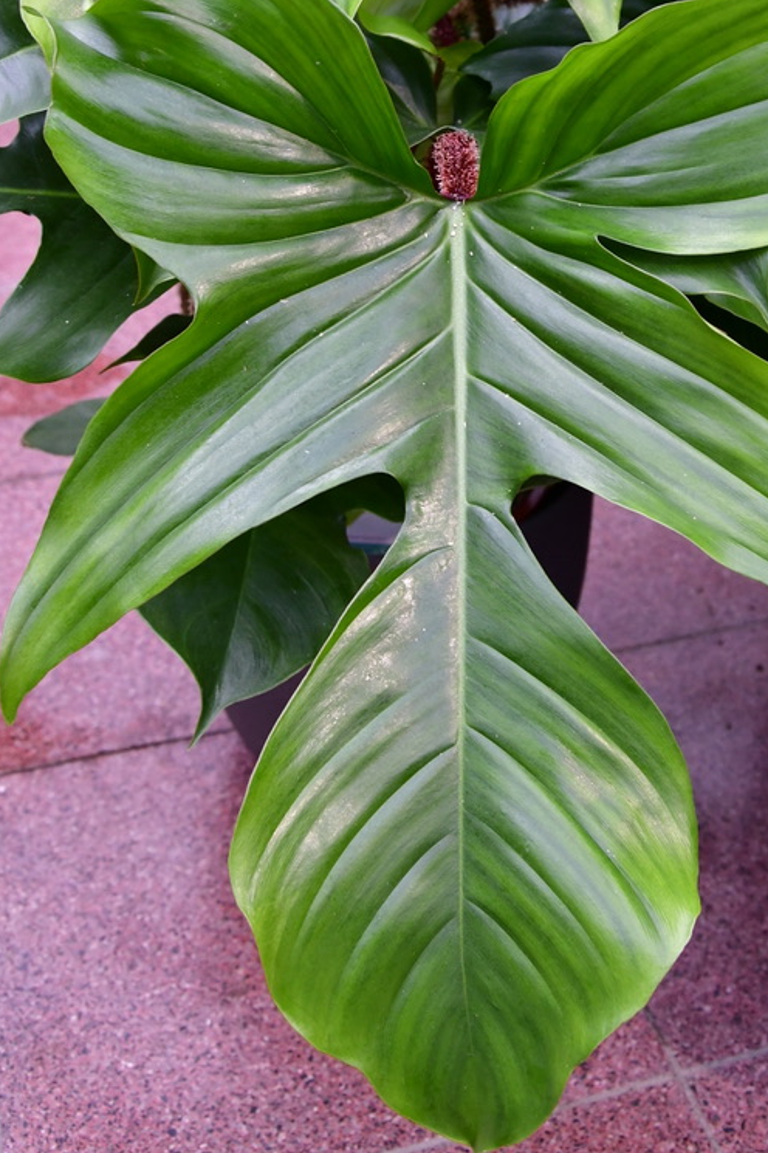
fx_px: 1751
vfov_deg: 36.1
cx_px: 503
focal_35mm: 55
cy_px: 411
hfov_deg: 24.6
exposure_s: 1/125
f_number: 5.6
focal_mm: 25
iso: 800
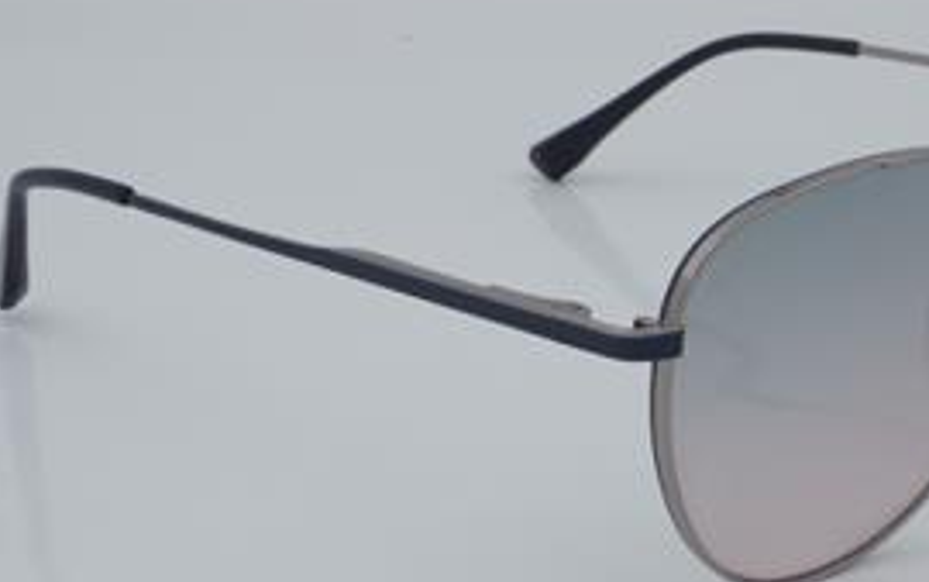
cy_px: 296
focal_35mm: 113
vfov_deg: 11.6
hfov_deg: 18.4
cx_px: 661
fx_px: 2862
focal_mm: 50
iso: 100
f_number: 32
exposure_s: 1/4
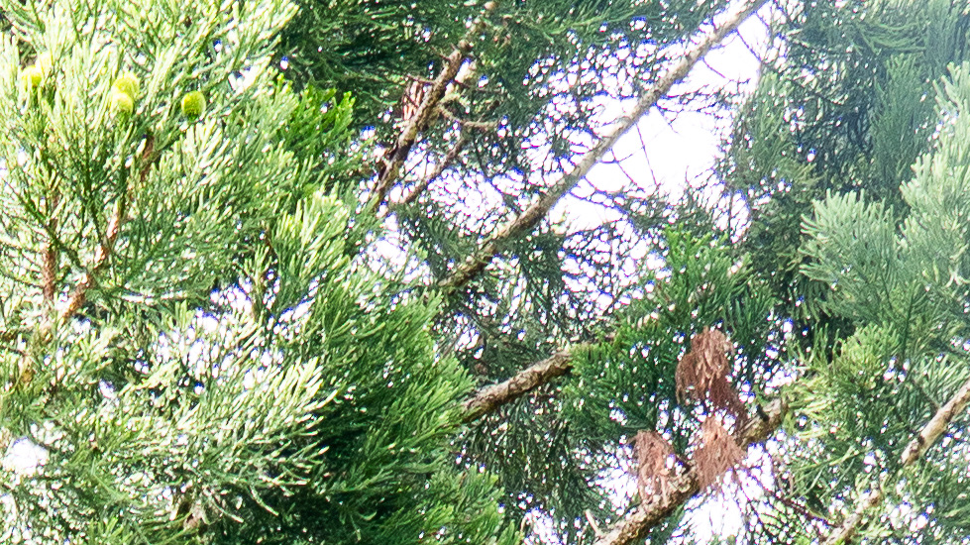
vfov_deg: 3.9
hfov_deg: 7.3
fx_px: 7431
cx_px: -506
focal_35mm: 289
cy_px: 2441
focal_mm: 30
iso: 100
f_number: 5
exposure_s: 1/80
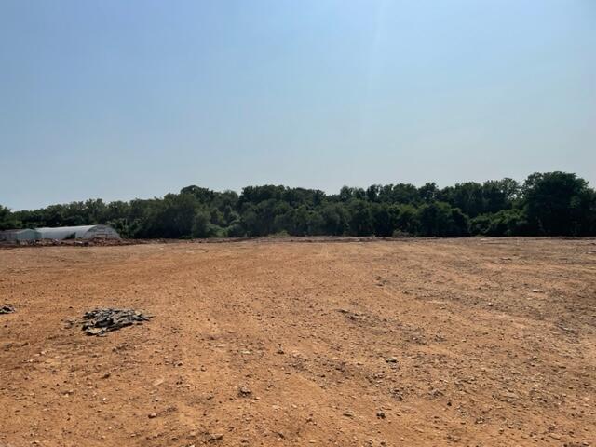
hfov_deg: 67.3
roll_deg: +2.0
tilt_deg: +0.9
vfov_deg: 53.1
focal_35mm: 26
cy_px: 224
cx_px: 298
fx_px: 448
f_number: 1.6
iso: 32
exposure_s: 1/10753
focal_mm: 4.2
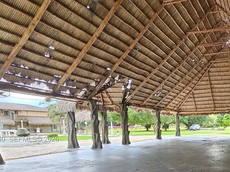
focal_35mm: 26
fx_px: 173
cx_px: 199
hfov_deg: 59.2
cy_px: 139
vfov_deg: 49.7
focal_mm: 2.2
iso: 50
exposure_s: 1/134
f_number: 2.2
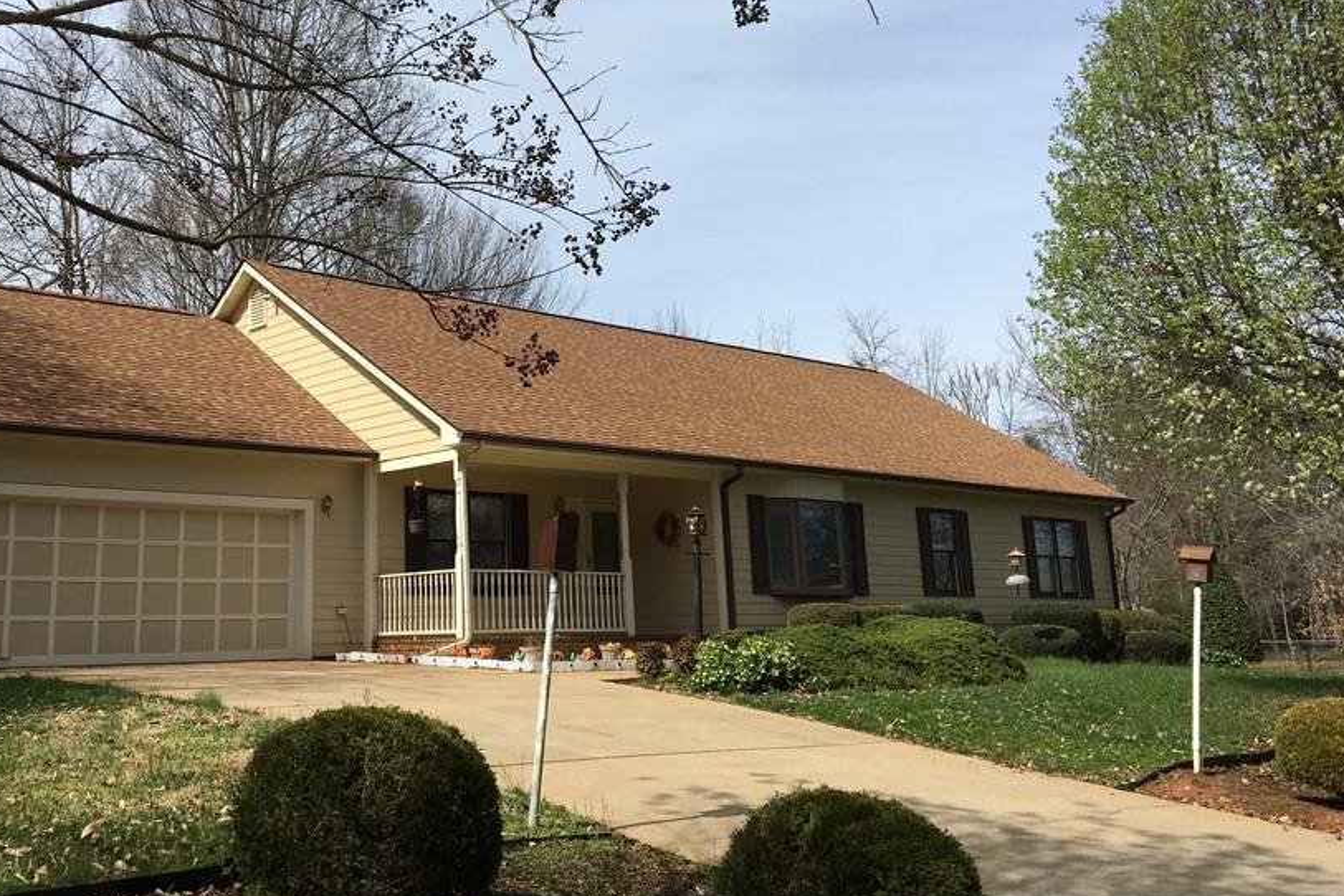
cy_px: 336
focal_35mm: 38
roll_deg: +0.9
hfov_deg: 50.2
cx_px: 506
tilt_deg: +12.1
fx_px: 1419
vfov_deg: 34.9
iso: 25
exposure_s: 1/1972
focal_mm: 4.15
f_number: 2.2
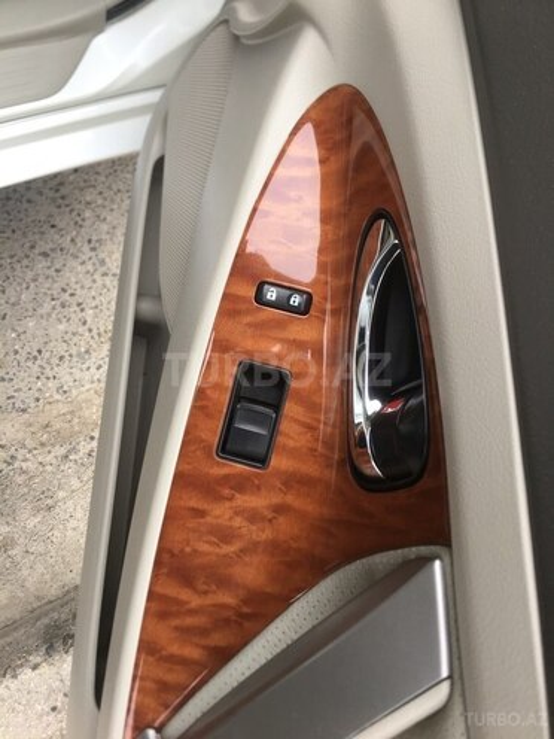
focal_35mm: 29
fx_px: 619
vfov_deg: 61.7
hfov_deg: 48.2
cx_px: 277
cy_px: 370
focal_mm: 4.15
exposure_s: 1/100
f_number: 2.2
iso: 40
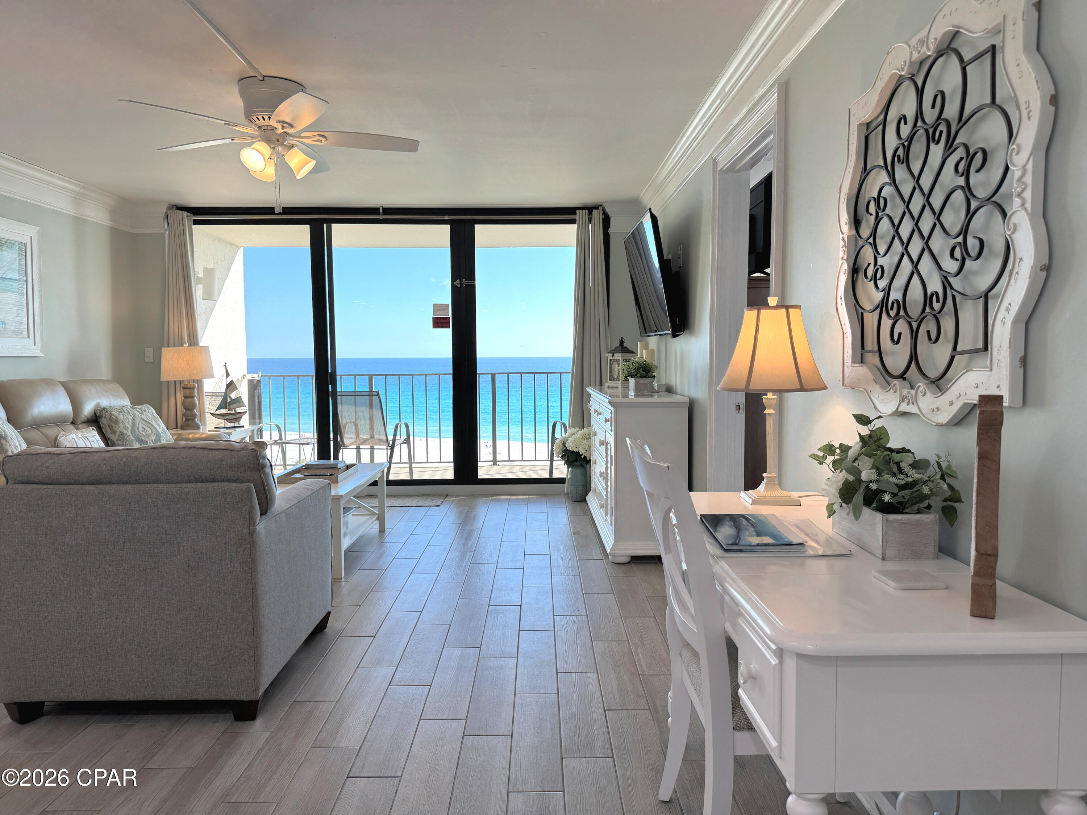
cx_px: 544
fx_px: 754
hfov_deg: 71.6
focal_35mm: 24
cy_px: 408
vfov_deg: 56.8
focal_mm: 6.76
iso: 80
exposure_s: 1/392
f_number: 1.78
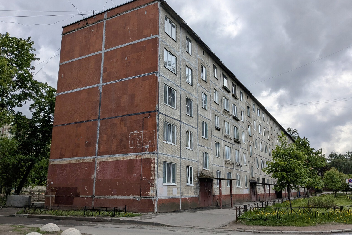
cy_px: 116
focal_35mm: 29
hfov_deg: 63.6
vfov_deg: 45.0
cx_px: 180
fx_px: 284
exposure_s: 1/3891
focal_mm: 4.38
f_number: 1.73
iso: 42
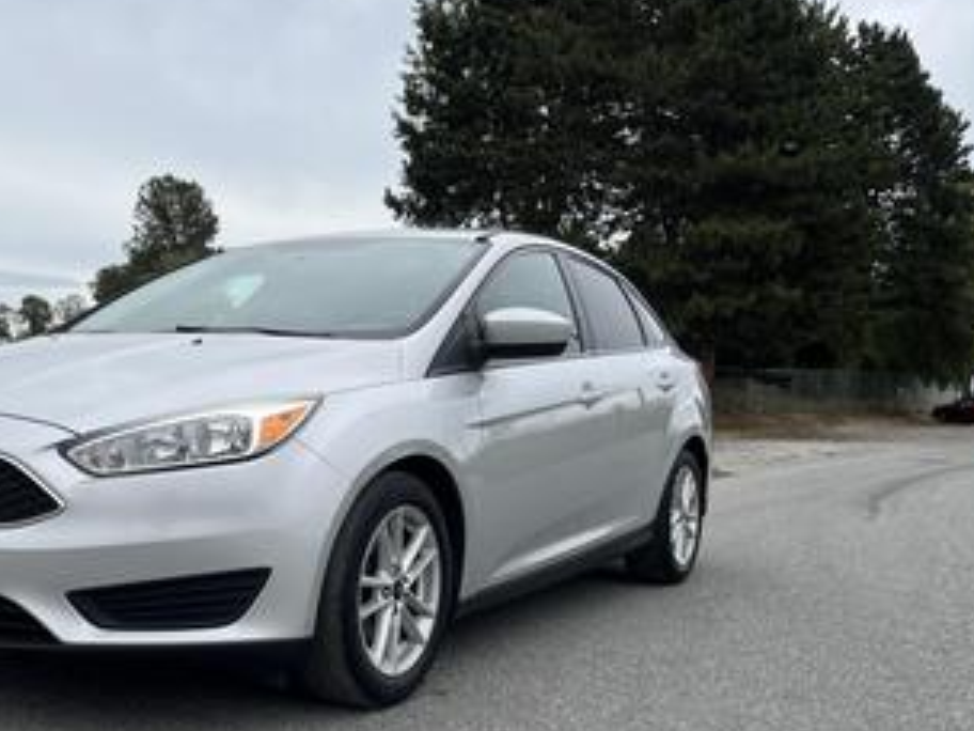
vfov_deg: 34.9
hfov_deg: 44.9
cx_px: 304
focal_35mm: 41
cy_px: 478
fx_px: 1154
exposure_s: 1/2463
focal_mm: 5.1
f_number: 1.6
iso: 50
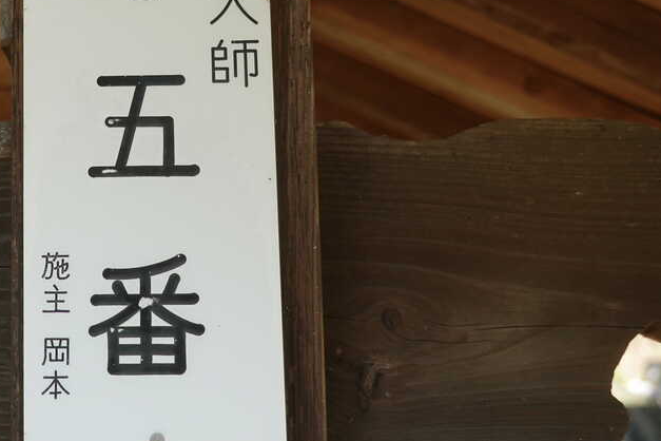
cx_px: 153
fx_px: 1230
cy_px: 142
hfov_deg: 29.5
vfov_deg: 20.2
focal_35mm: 67
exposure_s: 1/160
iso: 125
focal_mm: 15.28
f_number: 4
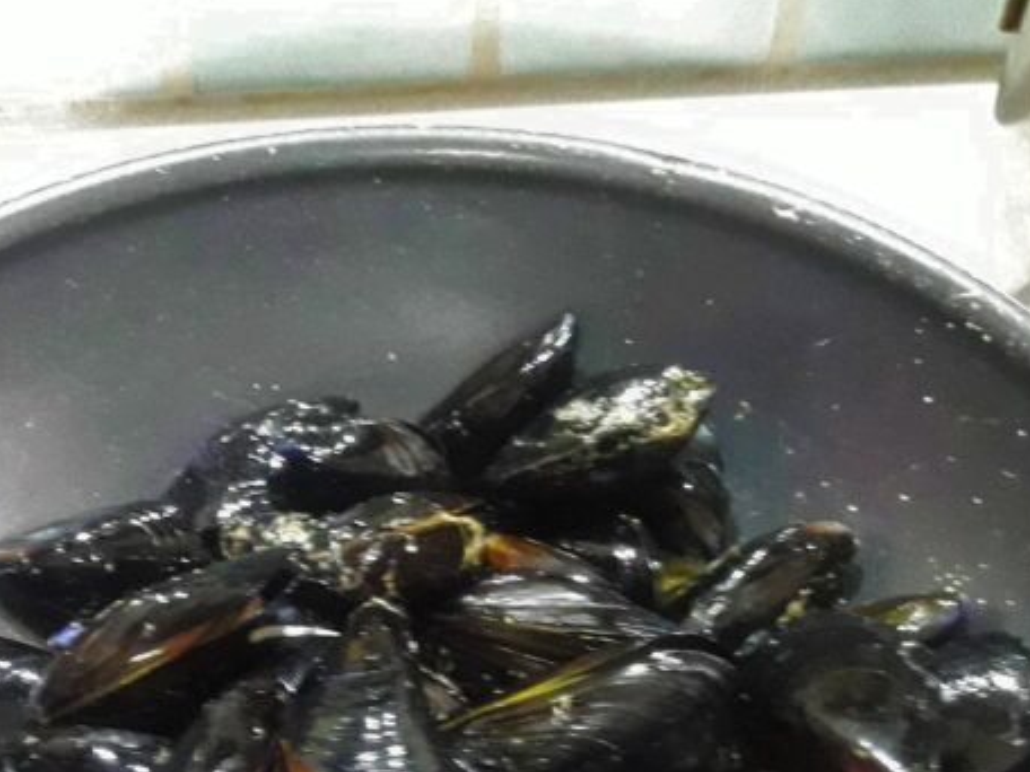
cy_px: 797
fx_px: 1756
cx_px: 373
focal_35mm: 59
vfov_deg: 23.6
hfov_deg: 32.5
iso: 500
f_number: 1.9
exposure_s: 1/17
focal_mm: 3.7
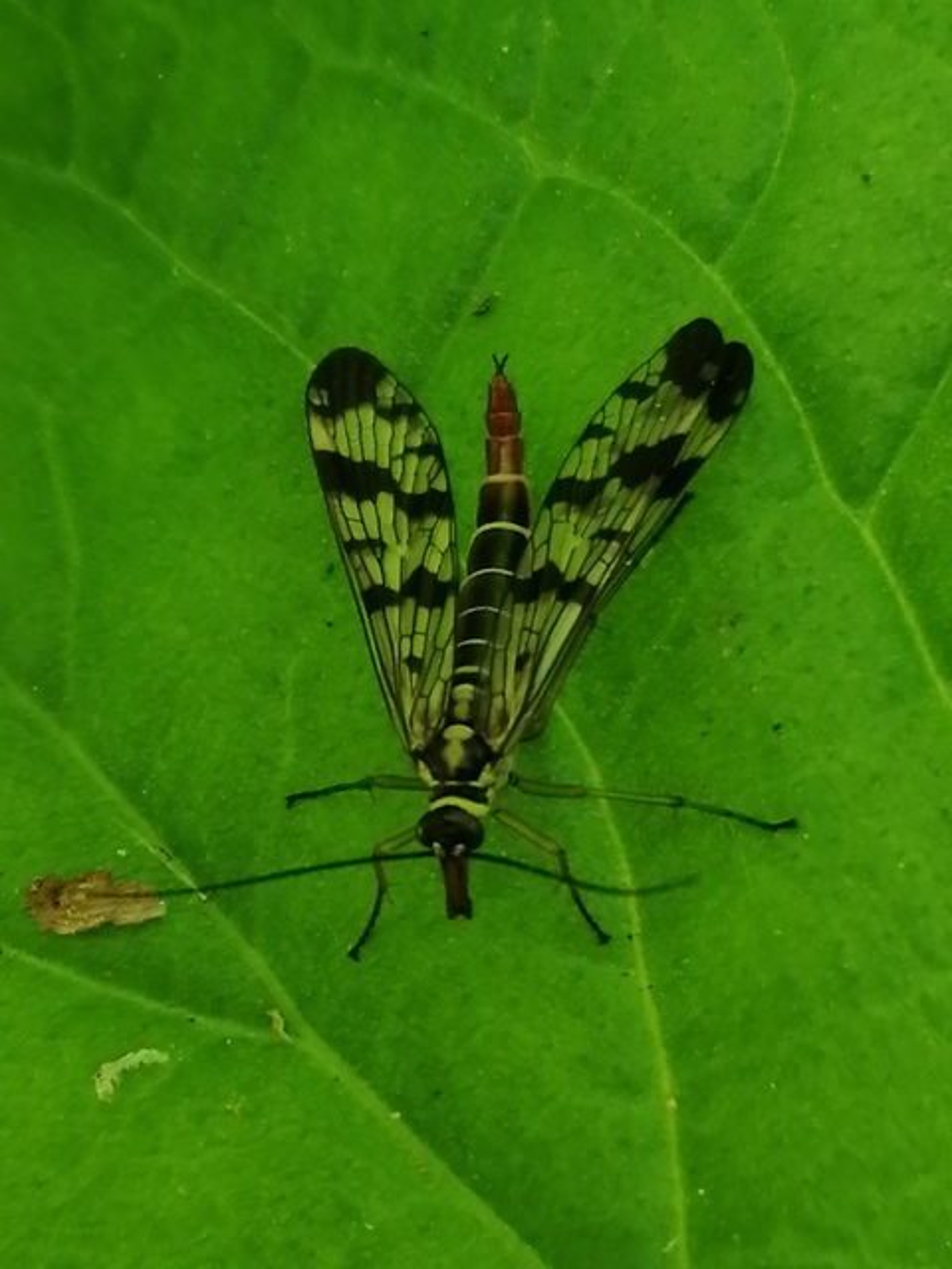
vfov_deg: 18.9
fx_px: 3814
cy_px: 634
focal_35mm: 104
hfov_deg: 14.2
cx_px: 476
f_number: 1.8
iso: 64
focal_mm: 3.46
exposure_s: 1/90
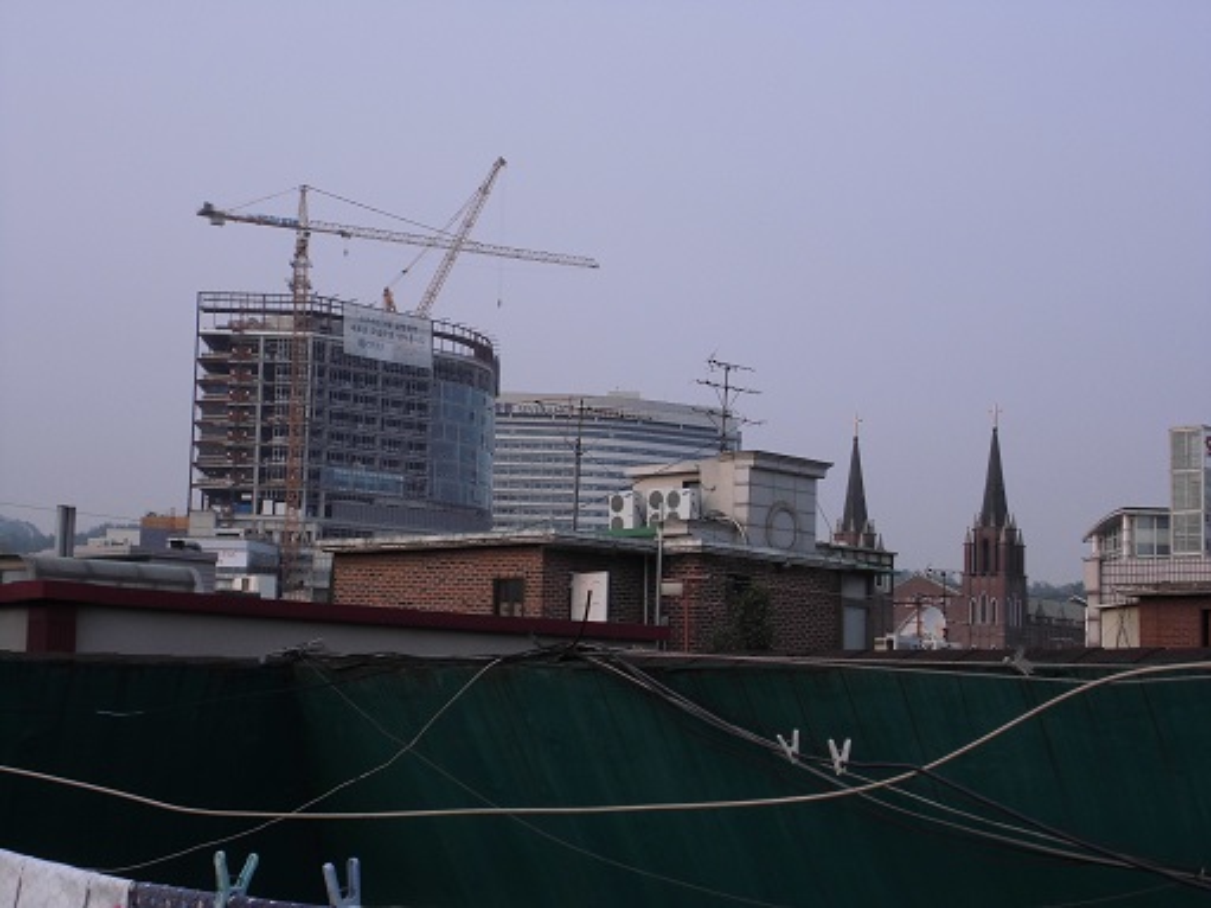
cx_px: 606
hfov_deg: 29.4
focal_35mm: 66
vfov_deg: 22.2
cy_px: 454
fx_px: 2308
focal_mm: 11.8
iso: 64
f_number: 5.3
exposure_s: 1/200
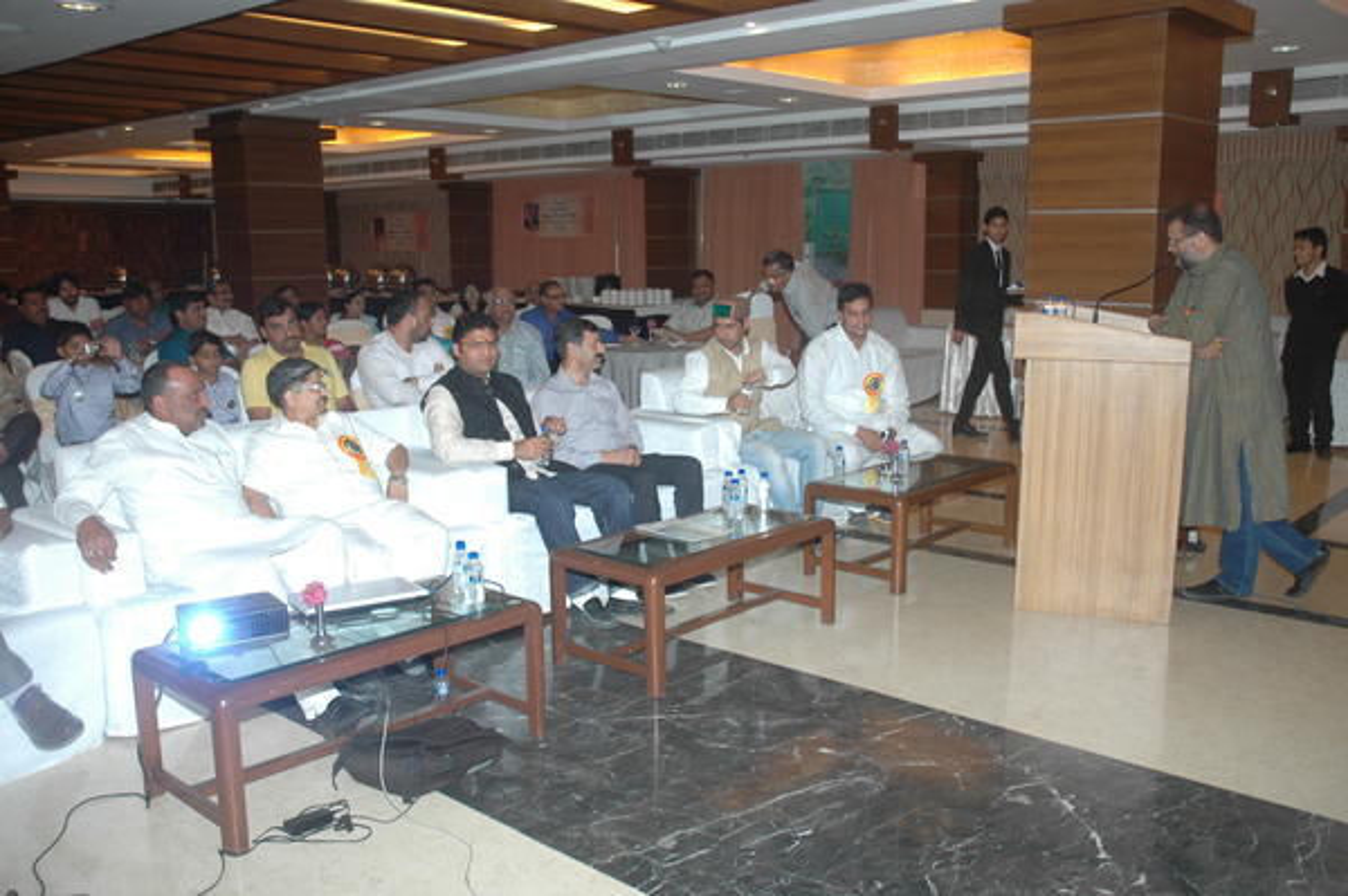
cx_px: 674
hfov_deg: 57.3
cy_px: 448
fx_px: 1235
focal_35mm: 33
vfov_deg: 39.9
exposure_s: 1/60
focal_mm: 22
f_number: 4.5
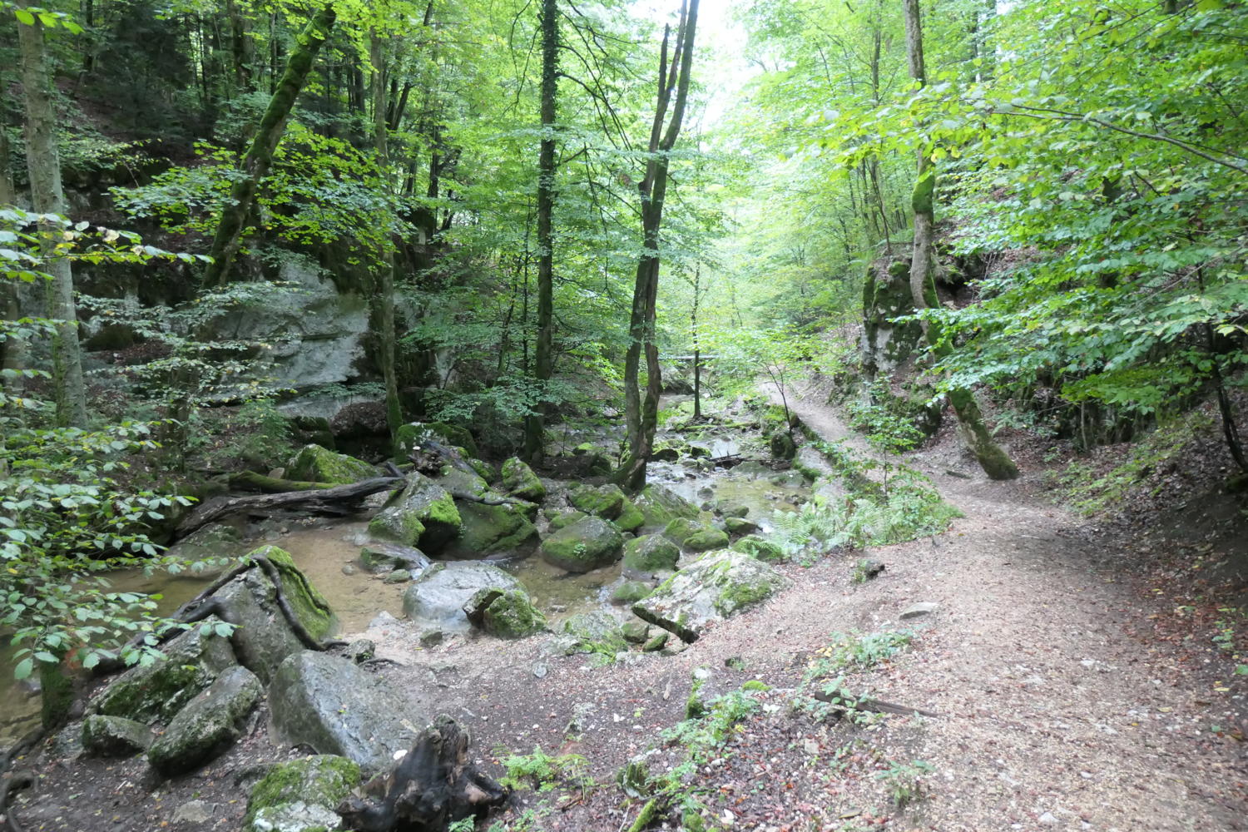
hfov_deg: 73.7
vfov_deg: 53.1
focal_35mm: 24
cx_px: 624
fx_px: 832
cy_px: 416
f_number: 3.3
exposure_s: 1/50
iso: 1600
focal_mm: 8.8
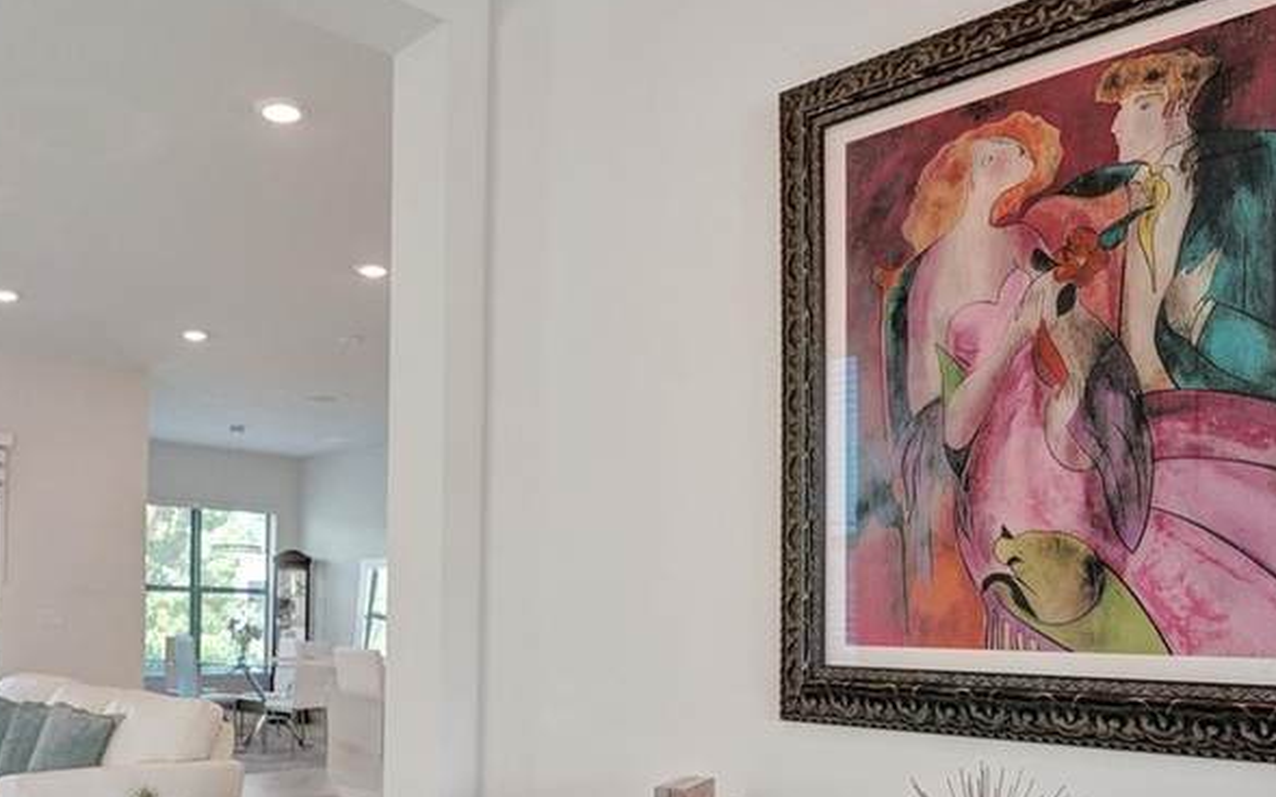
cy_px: 619
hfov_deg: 60.2
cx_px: 453
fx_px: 1078
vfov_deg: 39.2
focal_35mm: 31
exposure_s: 1/400
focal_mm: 14
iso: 1250
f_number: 4
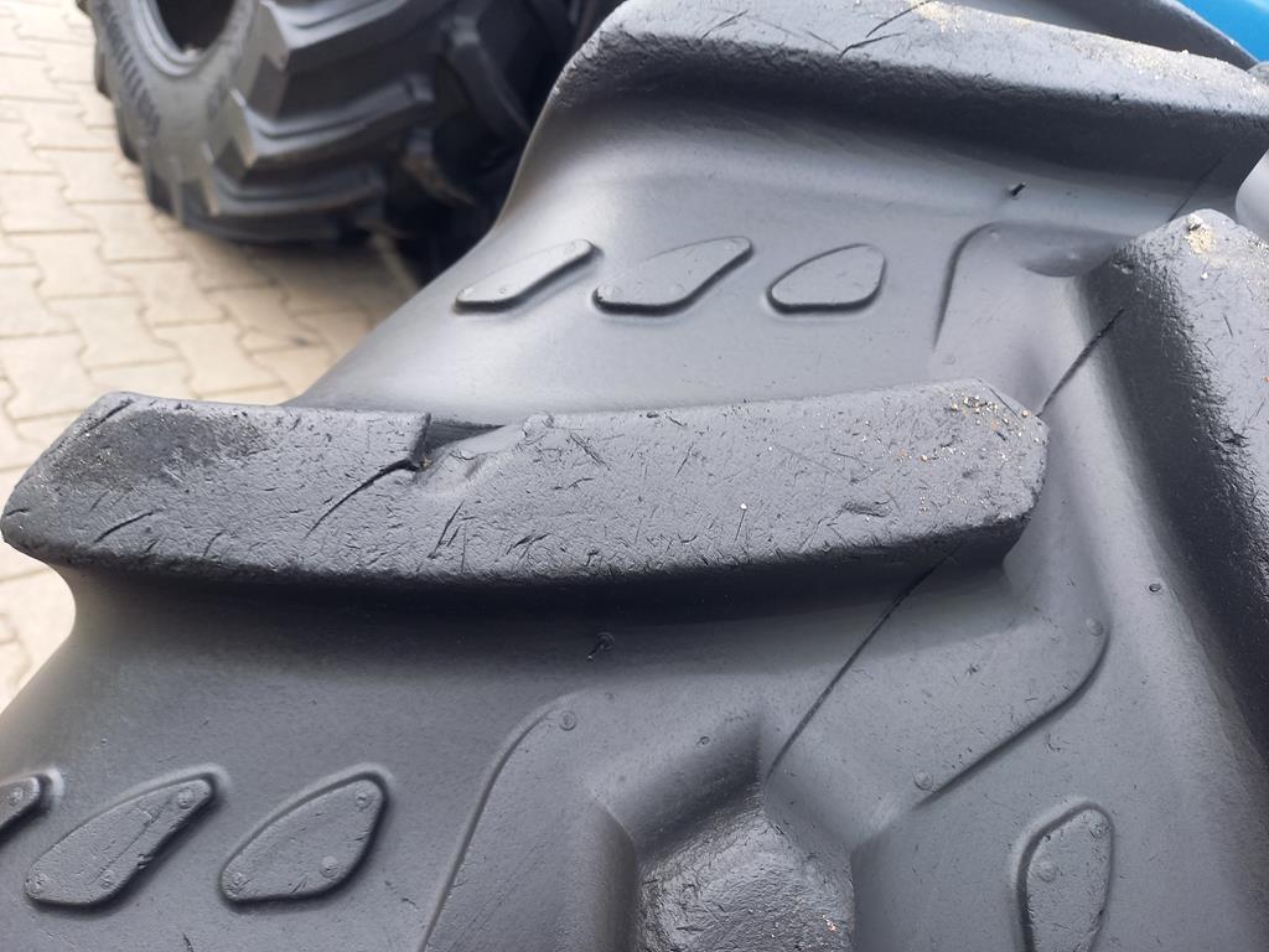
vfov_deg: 54.9
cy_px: 476
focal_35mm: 25
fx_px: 916
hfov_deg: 69.4
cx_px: 634
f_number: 1.8
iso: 50
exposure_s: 1/101
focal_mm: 4.65
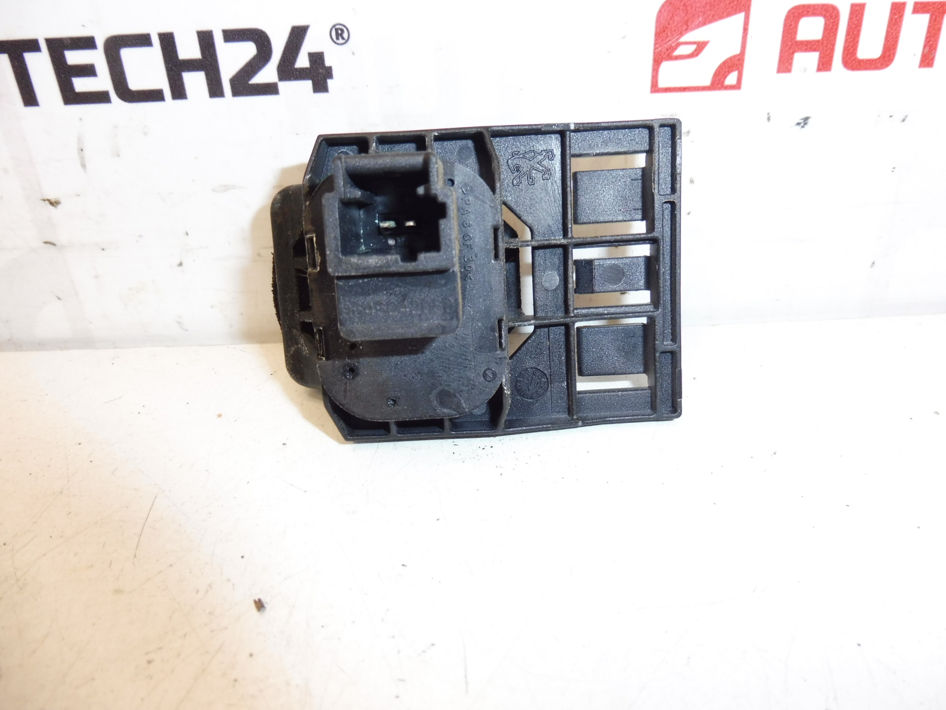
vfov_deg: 56.8
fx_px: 656
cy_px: 355
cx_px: 473
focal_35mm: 24
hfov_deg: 71.6
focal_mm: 4.3
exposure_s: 1/60
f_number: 4.5
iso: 200
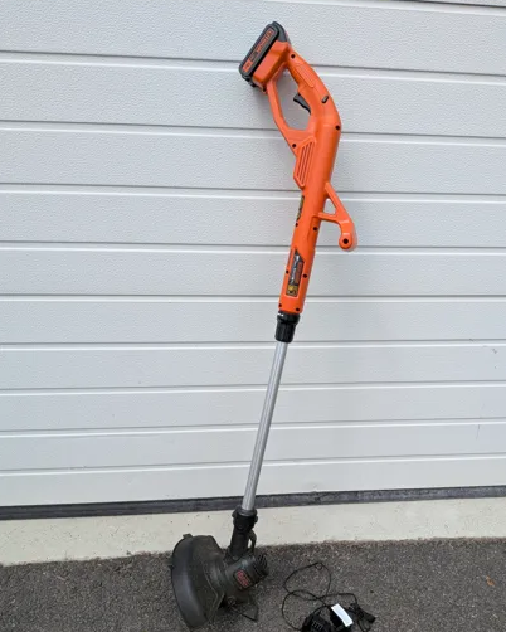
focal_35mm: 28
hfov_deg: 51.5
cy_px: 359
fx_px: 524
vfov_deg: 61.9
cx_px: 279
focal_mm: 4.53
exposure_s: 1/1754
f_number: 1.7
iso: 47
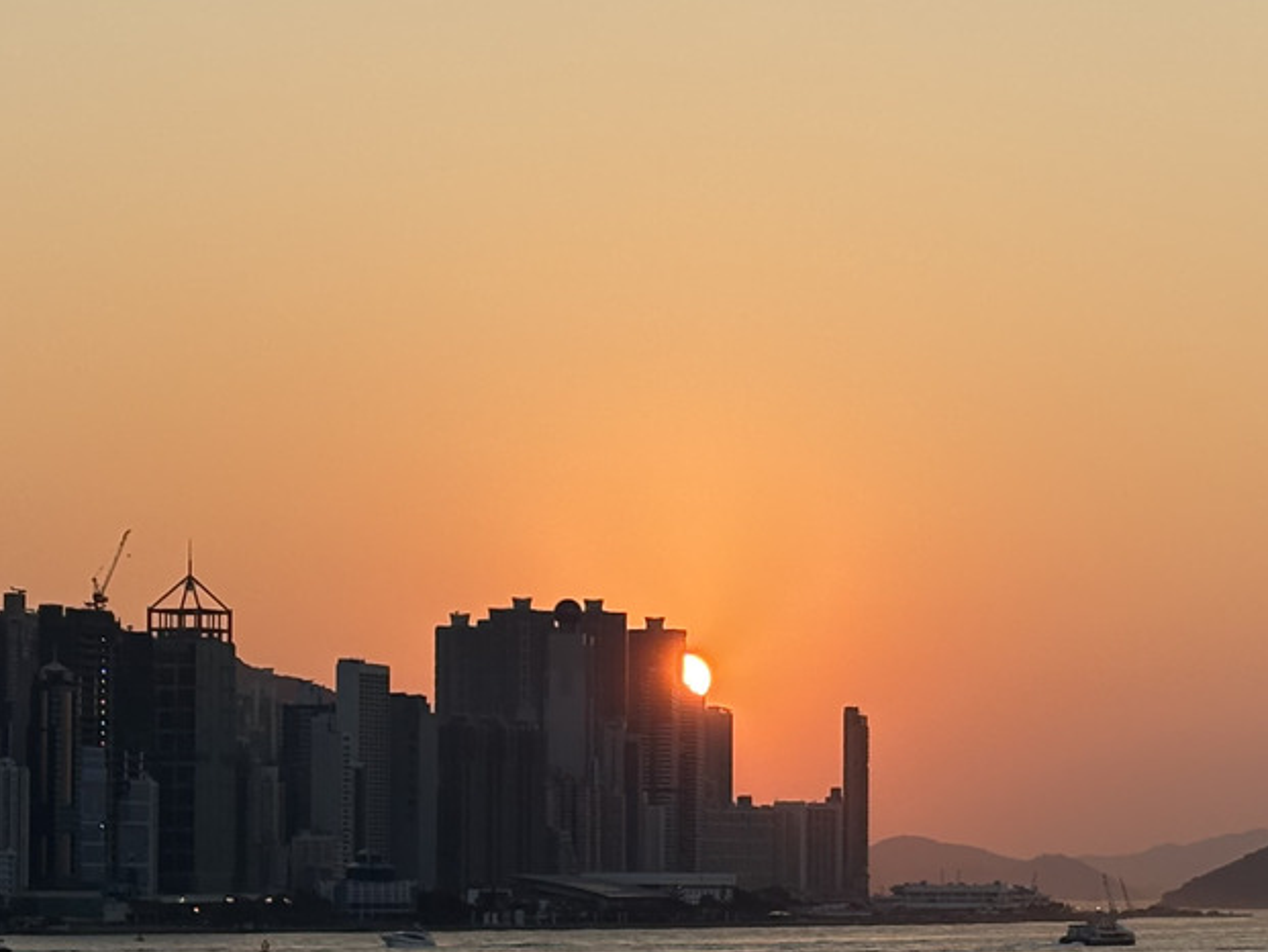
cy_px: 764
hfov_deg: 14.6
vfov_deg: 11.0
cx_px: 1160
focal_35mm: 134
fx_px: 4909
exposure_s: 1/1709
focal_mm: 5.96
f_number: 1.6
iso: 32
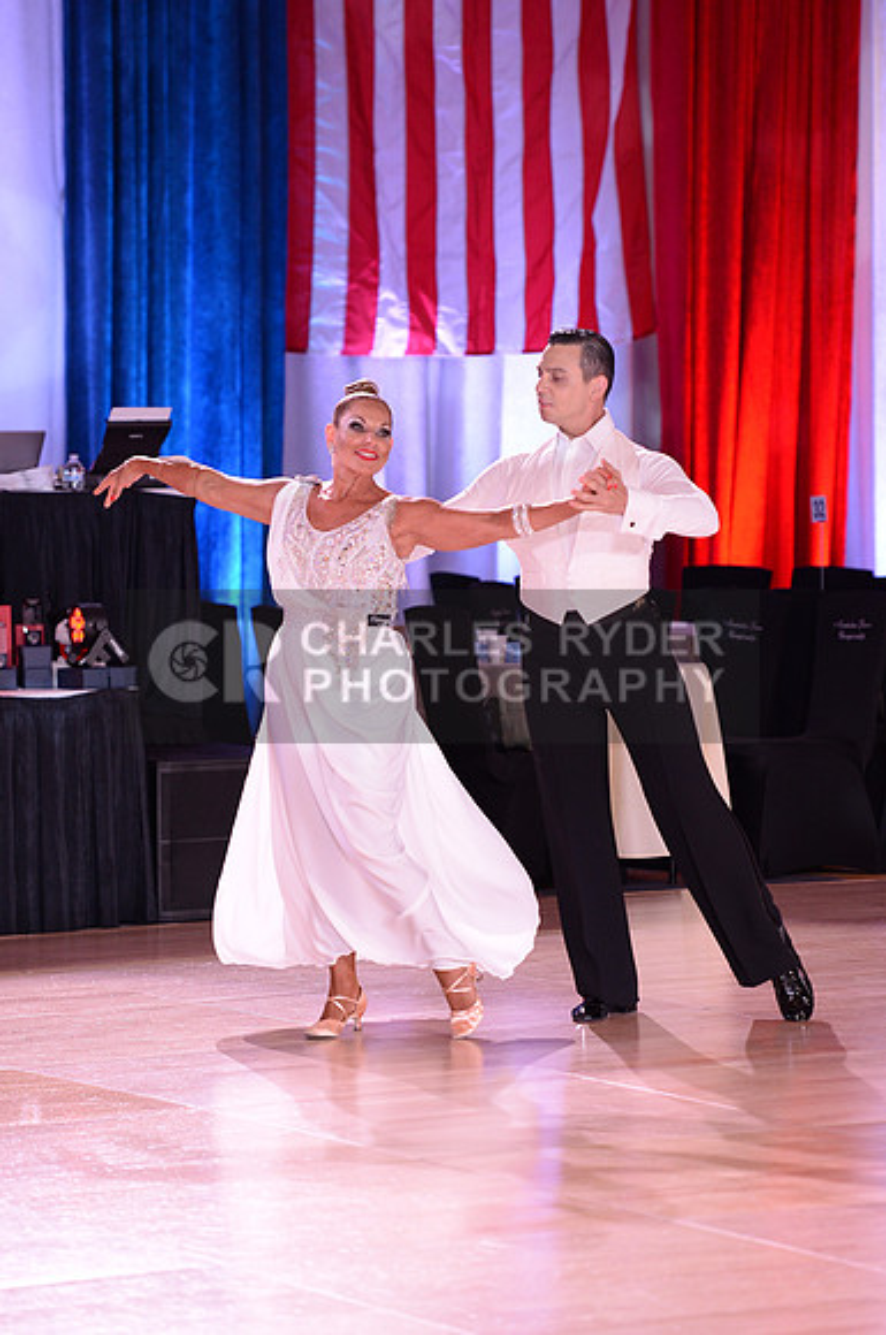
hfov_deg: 8.8
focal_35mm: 155
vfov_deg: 13.3
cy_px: 668
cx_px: 443
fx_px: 5739
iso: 1600
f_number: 3.5
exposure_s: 1/250
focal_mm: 155
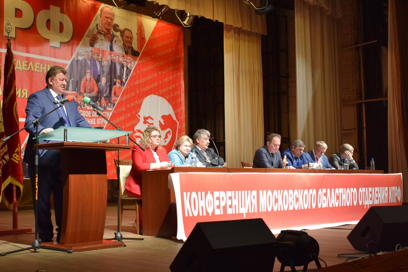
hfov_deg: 51.3
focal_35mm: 38
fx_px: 425
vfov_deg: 35.5
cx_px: 204
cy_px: 136
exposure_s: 1/60
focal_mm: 25
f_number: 4
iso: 800
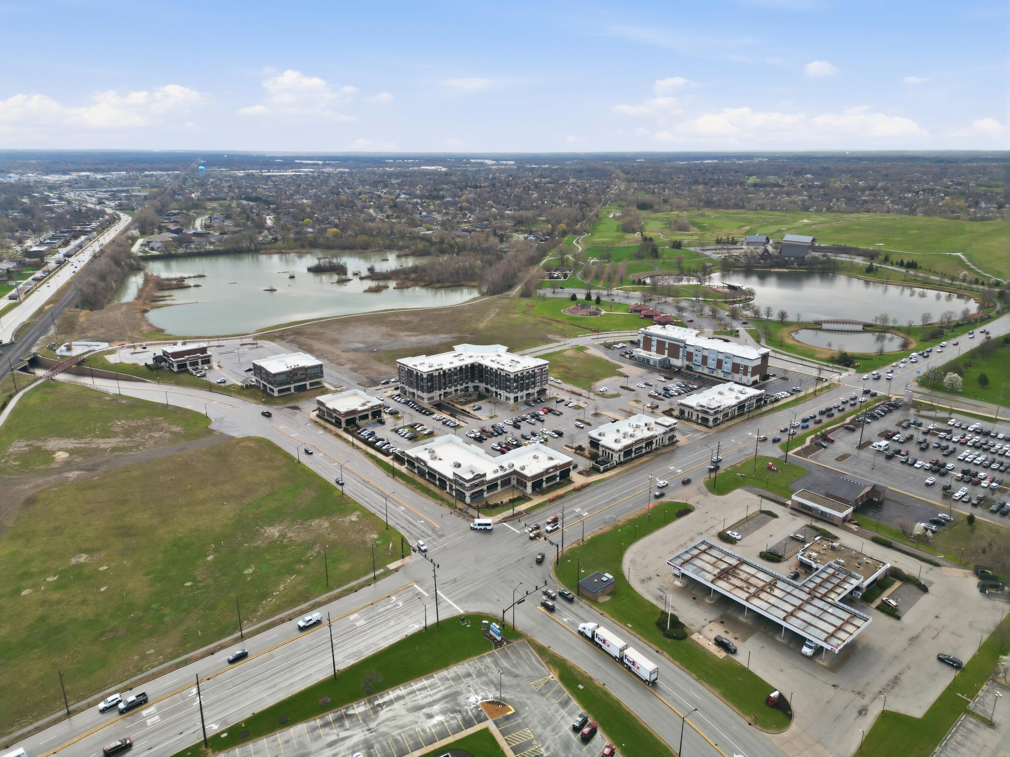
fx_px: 700
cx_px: 505
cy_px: 378
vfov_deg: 56.8
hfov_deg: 71.6
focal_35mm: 24
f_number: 1.7
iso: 150
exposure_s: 1/2000
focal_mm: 6.7
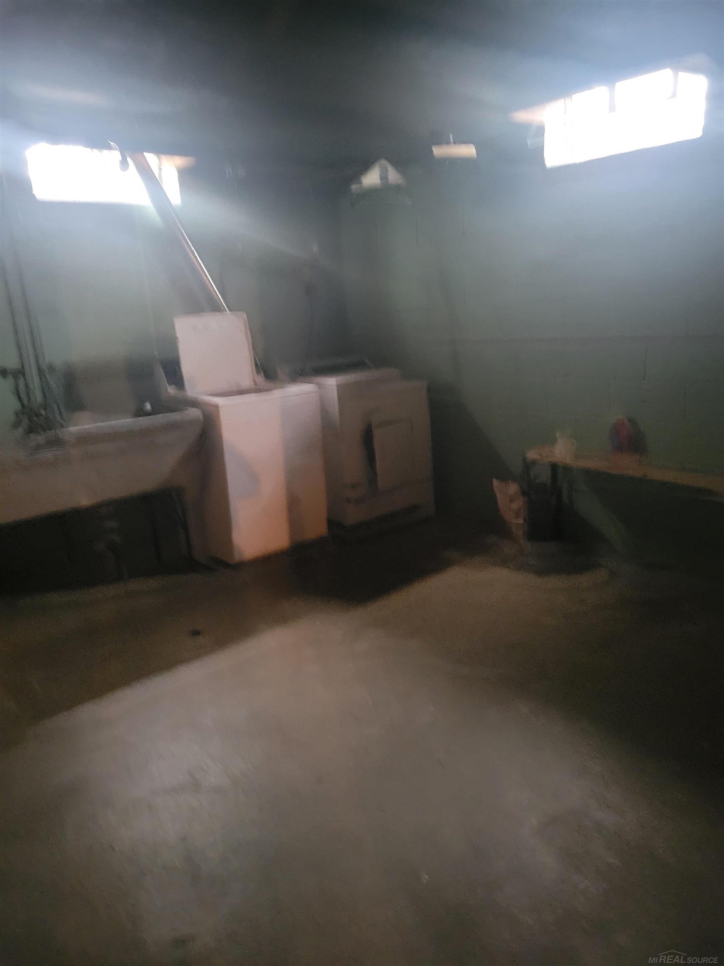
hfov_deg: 53.1
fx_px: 725
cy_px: 483
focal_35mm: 26
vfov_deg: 67.3
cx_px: 362
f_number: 1.8
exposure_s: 1/24
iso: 1250
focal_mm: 5.4
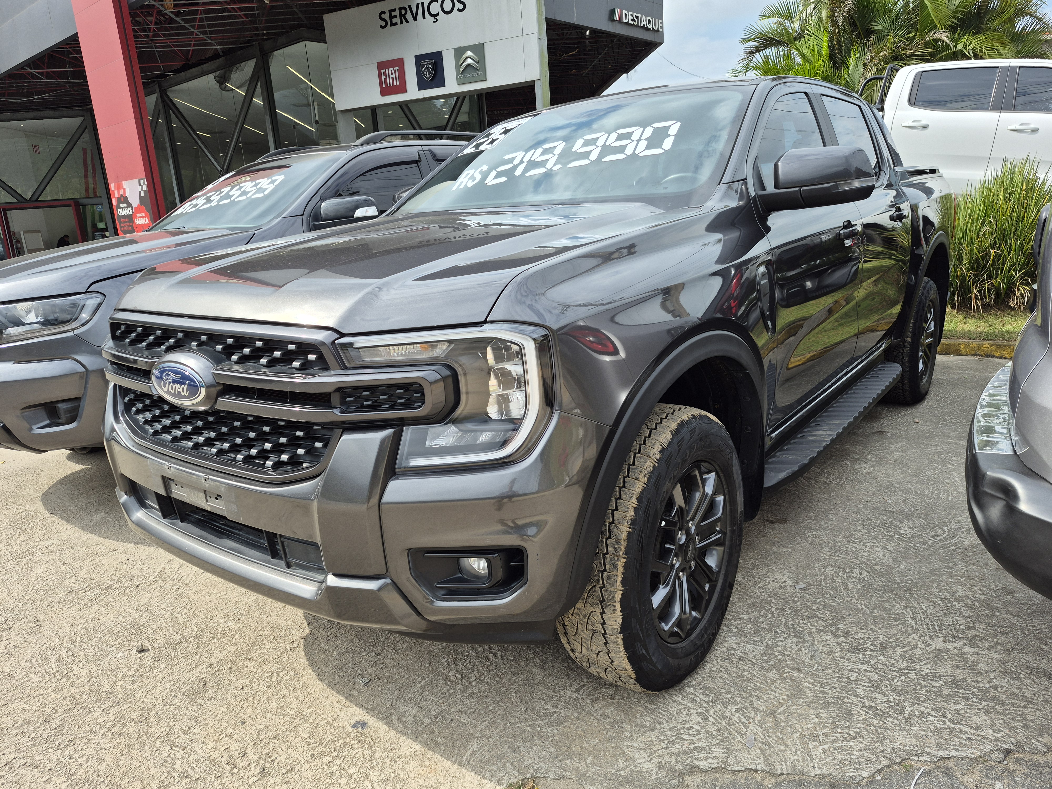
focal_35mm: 23
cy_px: 394
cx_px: 526
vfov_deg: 58.9
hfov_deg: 73.9
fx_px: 699
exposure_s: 1/940
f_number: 1.8
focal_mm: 5.4
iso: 25
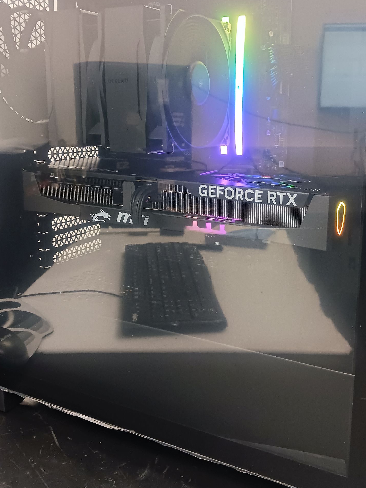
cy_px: 204
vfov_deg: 48.8
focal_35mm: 38
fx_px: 536
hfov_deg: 37.6
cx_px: 219
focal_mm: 4
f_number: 1.8
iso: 400
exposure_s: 1/25
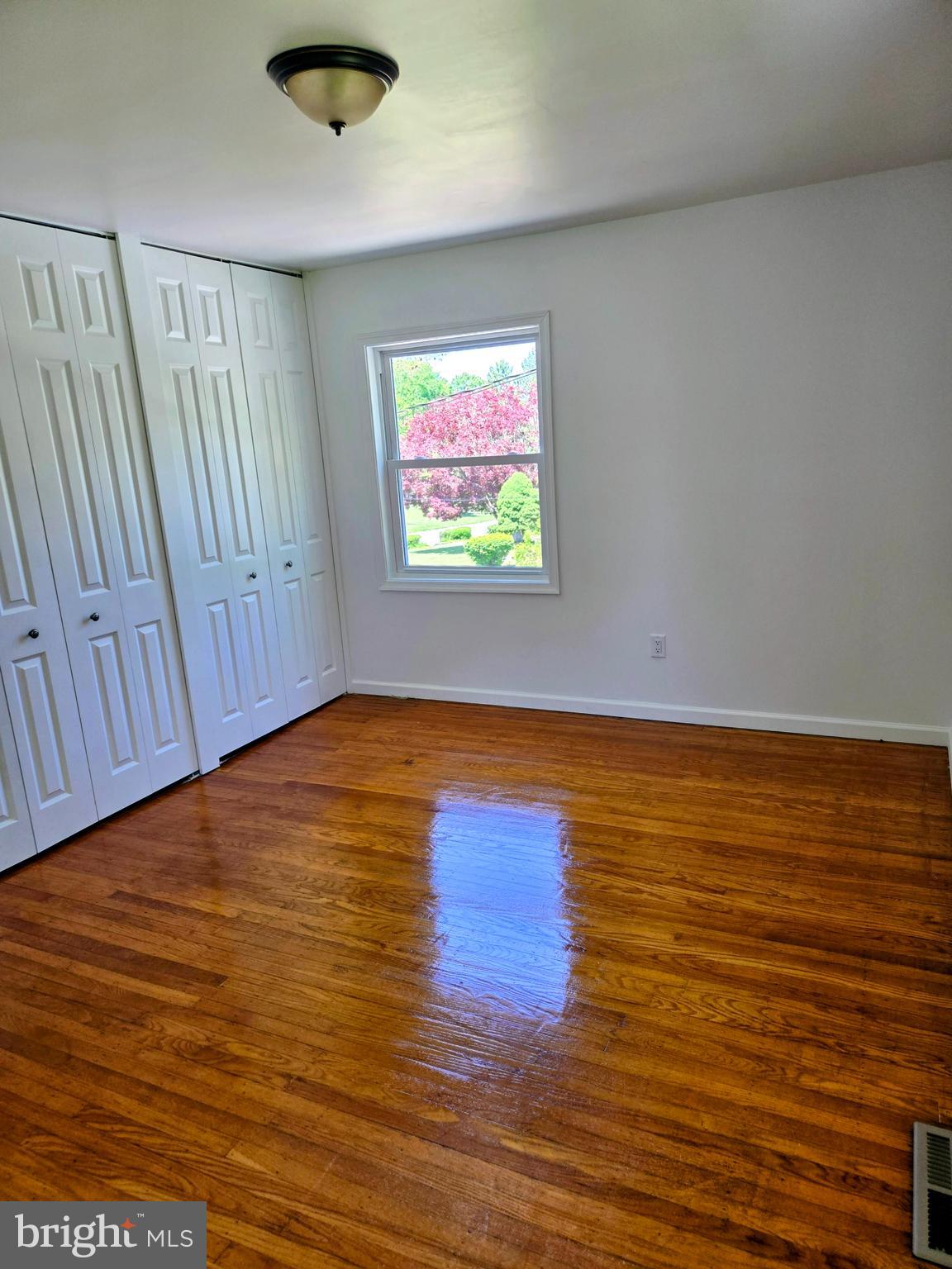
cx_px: 476
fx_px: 843
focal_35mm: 23
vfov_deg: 73.9
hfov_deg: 58.9
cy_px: 634
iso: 64
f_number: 1.8
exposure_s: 1/180
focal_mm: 5.4
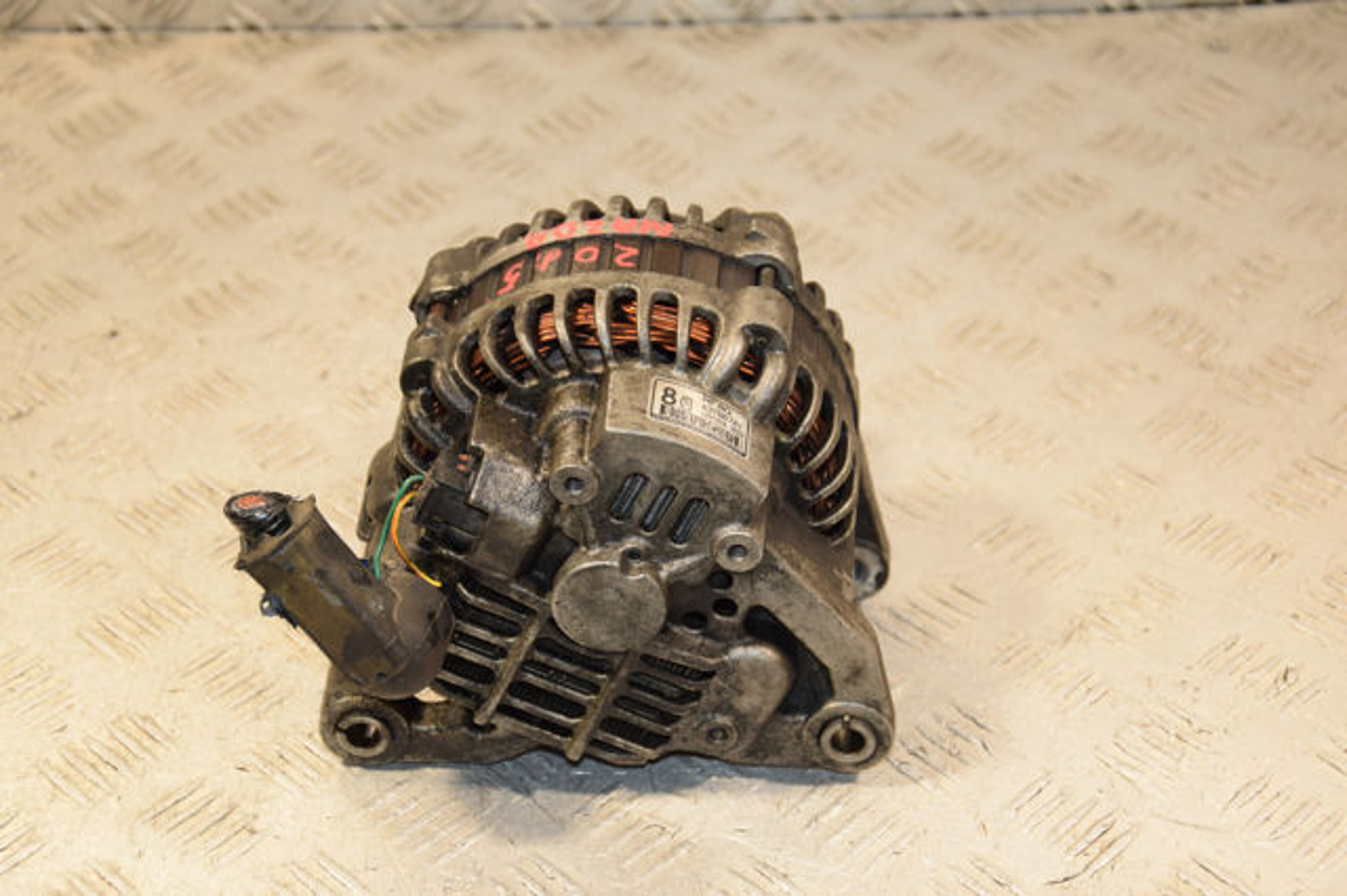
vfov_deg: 17.5
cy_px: 448
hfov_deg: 26.0
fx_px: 2917
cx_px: 674
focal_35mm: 78
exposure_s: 1/200
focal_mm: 52
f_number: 5.6
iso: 800
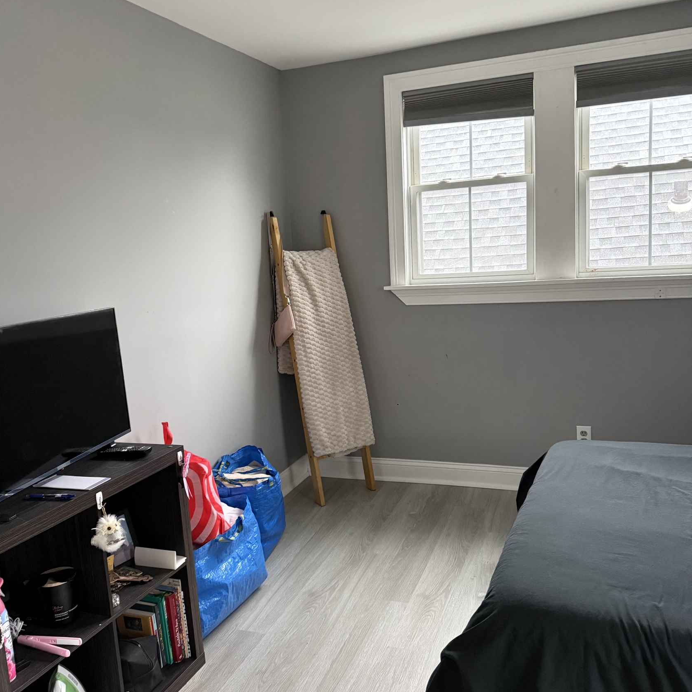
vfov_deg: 55.6
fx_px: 656
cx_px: 339
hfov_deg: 55.6
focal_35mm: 29
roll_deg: +5.0
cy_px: 344
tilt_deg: -3.0
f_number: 1.78
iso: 640
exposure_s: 1/60
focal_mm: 6.76
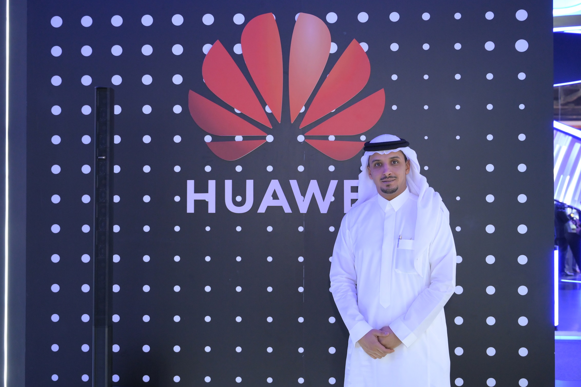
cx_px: 290
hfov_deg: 46.4
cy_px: 194
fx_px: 678
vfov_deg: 31.9
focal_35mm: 42
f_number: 4
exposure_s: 1/125
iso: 4000
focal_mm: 42
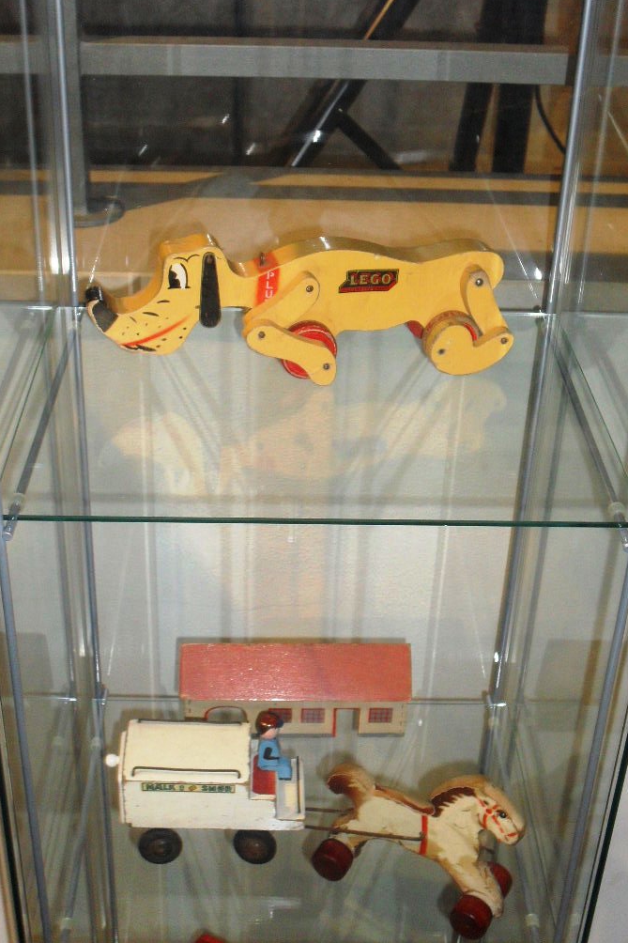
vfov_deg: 38.2
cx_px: 299
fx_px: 1361
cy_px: 463
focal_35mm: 52
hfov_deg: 26.0
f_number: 3.9
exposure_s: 1/45
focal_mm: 8.7
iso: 200
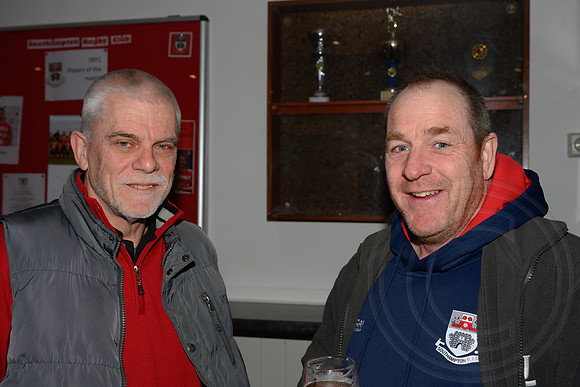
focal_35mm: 41
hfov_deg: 47.1
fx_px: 666
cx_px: 290
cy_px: 192
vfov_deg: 32.4
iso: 64
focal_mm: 41
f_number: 7.1
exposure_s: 1/60
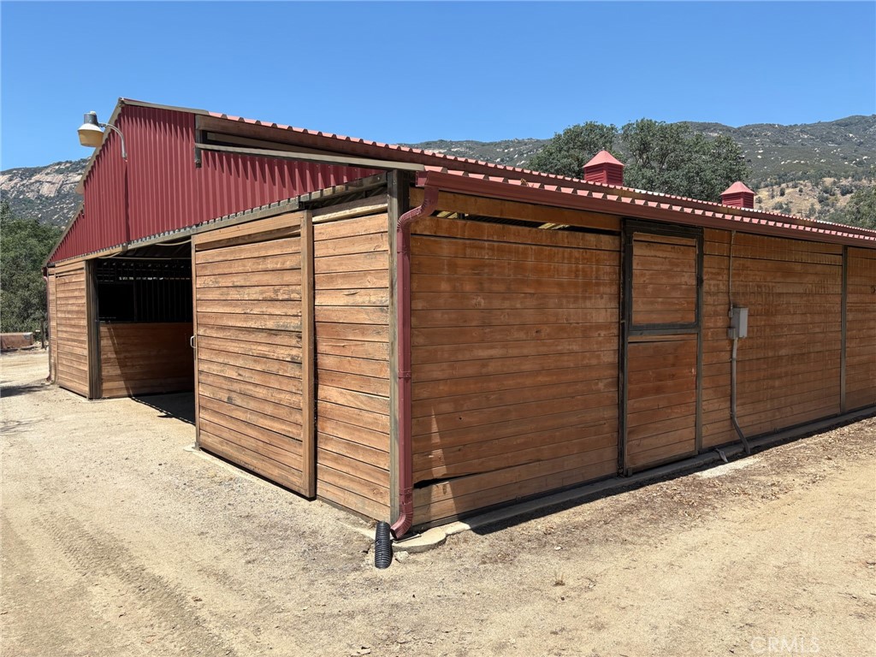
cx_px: 438
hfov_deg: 67.3
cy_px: 328
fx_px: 658
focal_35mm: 26
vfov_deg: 53.1
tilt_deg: -2.5
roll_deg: +0.5
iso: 50
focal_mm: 5.96
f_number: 1.6
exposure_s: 1/2538
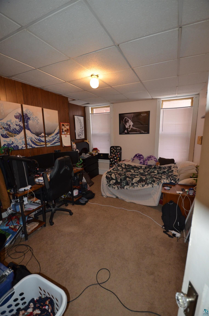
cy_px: 158
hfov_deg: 77.1
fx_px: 131
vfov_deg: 100.5
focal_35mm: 15
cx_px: 104
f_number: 3.5
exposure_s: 1/60
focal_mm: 10
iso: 800
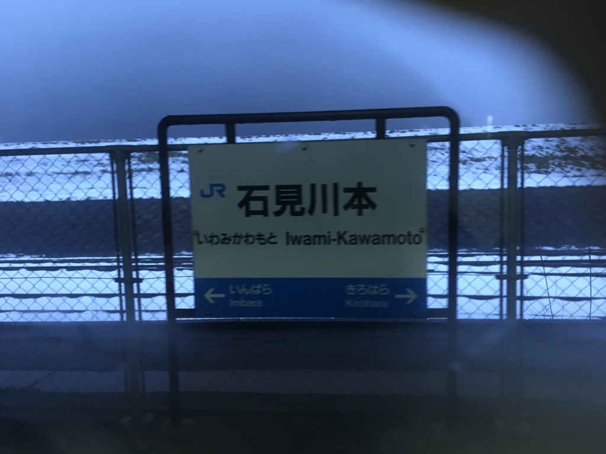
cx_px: 303
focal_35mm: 29
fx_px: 508
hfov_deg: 61.7
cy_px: 227
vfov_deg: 48.2
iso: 200
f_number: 2.2
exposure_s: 1/24
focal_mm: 4.15
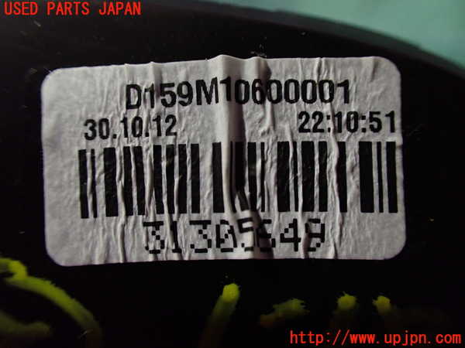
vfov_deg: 46.8
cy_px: 174
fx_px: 403
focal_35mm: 30
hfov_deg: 60.0
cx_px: 232
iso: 800
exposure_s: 1/40
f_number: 2.3
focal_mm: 5.4
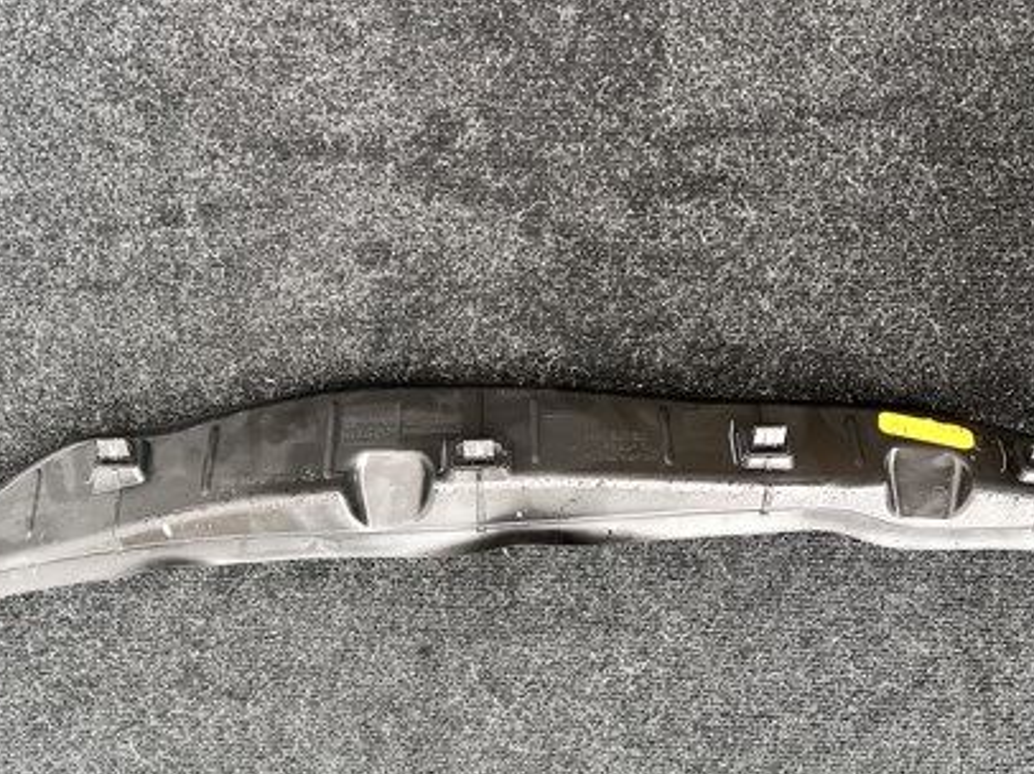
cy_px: 503
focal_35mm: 41
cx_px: 451
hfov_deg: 45.7
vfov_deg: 34.8
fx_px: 1224
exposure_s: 1/107
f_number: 1.5
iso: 125
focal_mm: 5.7
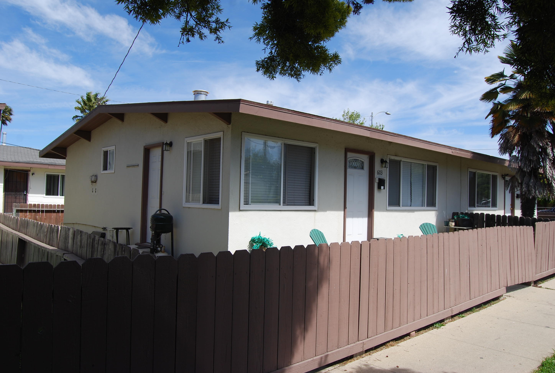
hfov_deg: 67.3
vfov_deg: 48.1
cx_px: 278
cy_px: 186
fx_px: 417
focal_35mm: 27
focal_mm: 18
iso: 100
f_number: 7.1
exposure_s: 1/200
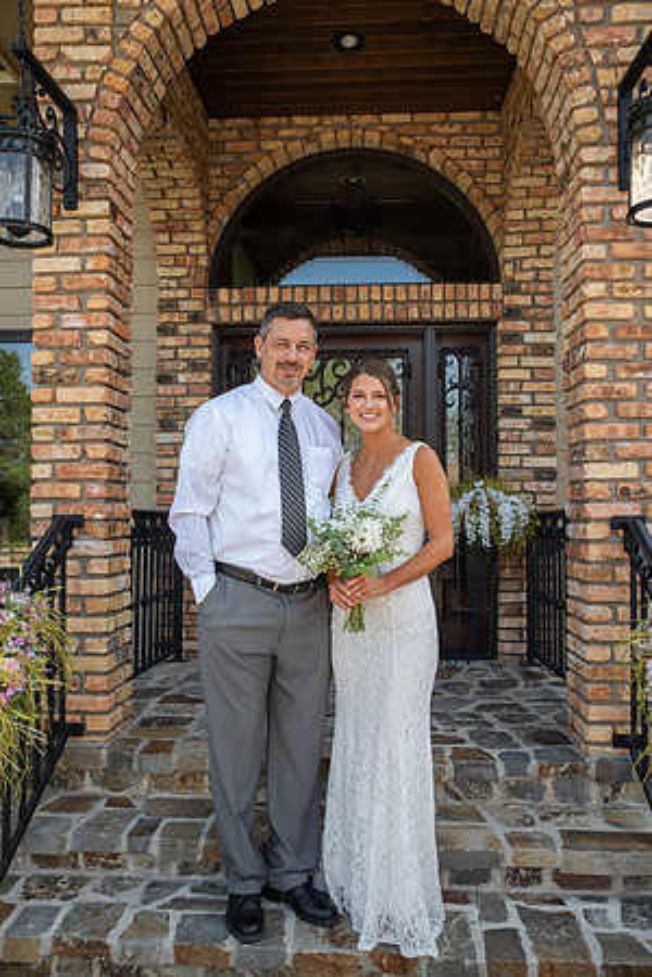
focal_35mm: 29
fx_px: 788
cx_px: 326
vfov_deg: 63.7
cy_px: 488
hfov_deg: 45.0
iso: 125
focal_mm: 29
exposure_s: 1/160
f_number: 4.5
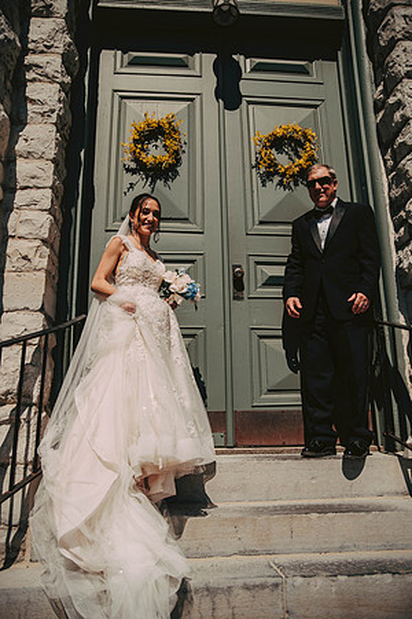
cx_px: 206
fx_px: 481
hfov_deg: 46.4
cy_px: 310
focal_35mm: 28
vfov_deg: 65.5
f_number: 2.8
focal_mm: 28
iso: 160
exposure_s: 1/4000
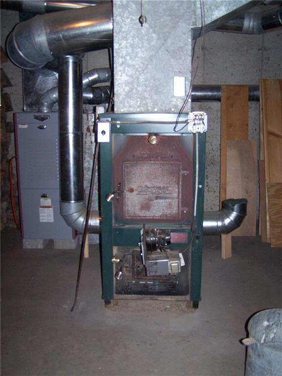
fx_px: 413
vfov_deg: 49.0
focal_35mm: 38
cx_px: 141
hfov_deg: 37.7
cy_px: 188
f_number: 2.8
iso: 140
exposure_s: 1/60
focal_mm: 6.3
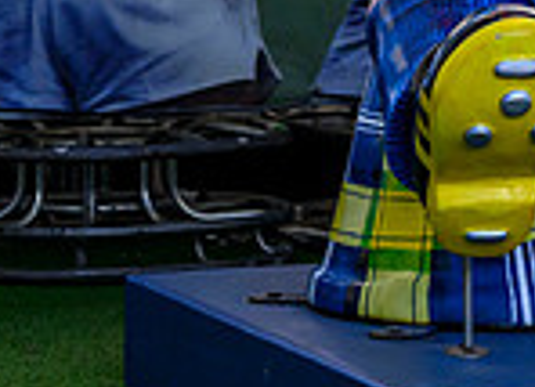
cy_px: -343
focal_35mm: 540
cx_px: 720
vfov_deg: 2.7
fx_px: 8239
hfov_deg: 3.7
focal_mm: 120
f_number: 3.2
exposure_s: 1/12800
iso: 1600
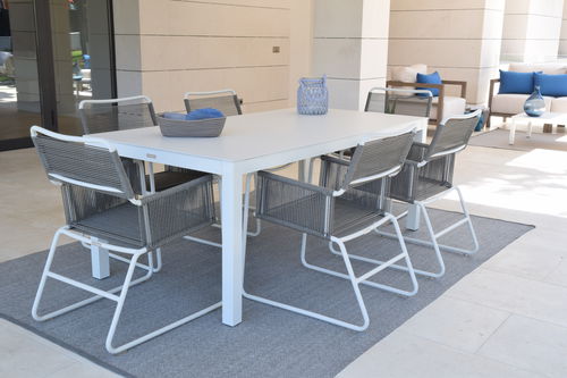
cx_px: 284
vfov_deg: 34.2
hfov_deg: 49.6
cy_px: 189
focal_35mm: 39
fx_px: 614
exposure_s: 1/10
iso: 100
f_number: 14
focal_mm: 26
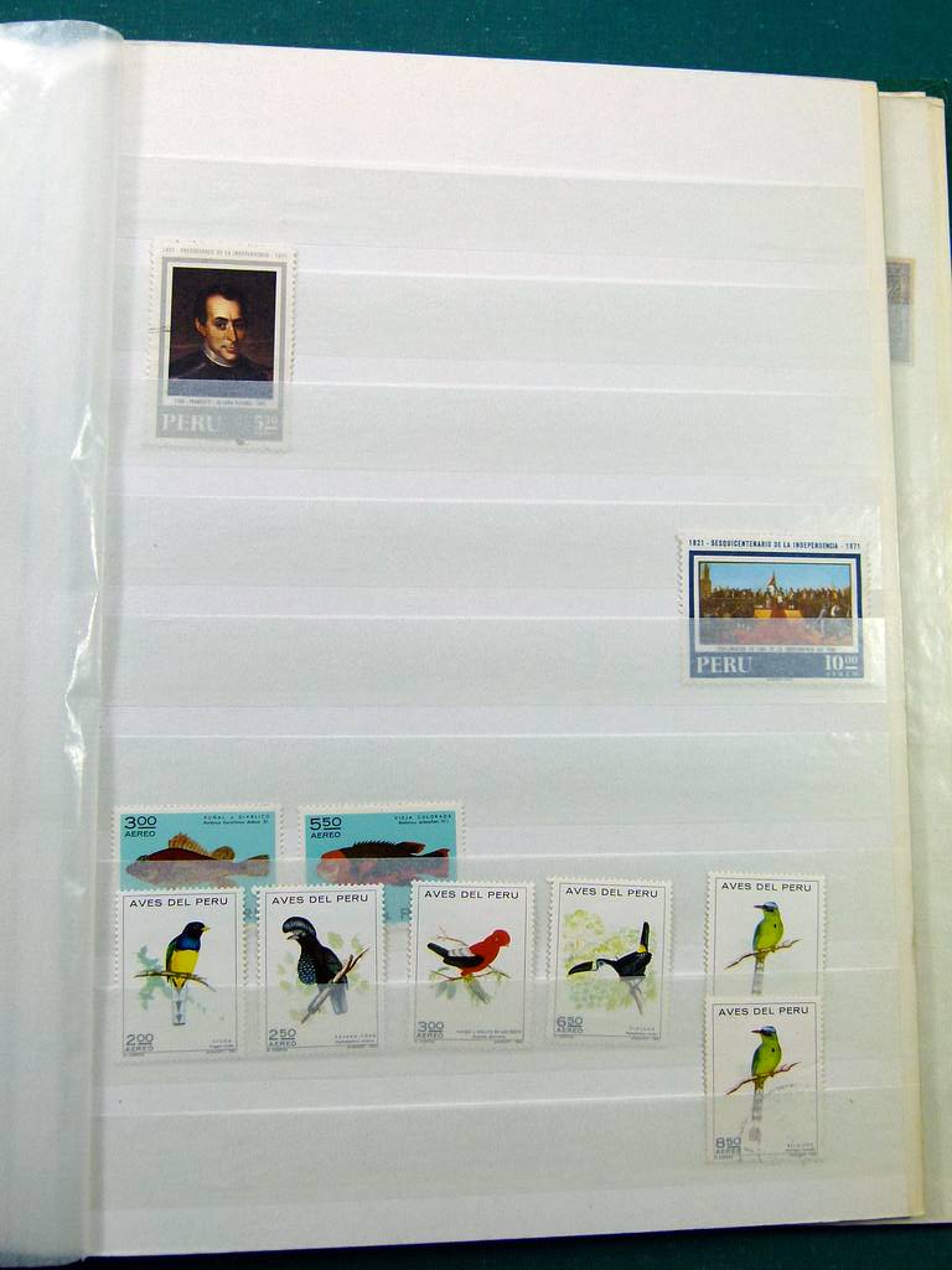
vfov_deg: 54.0
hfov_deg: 41.8
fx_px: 1247
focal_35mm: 34
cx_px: 476
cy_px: 635
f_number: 4
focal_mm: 6.1
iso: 100
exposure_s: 1/125
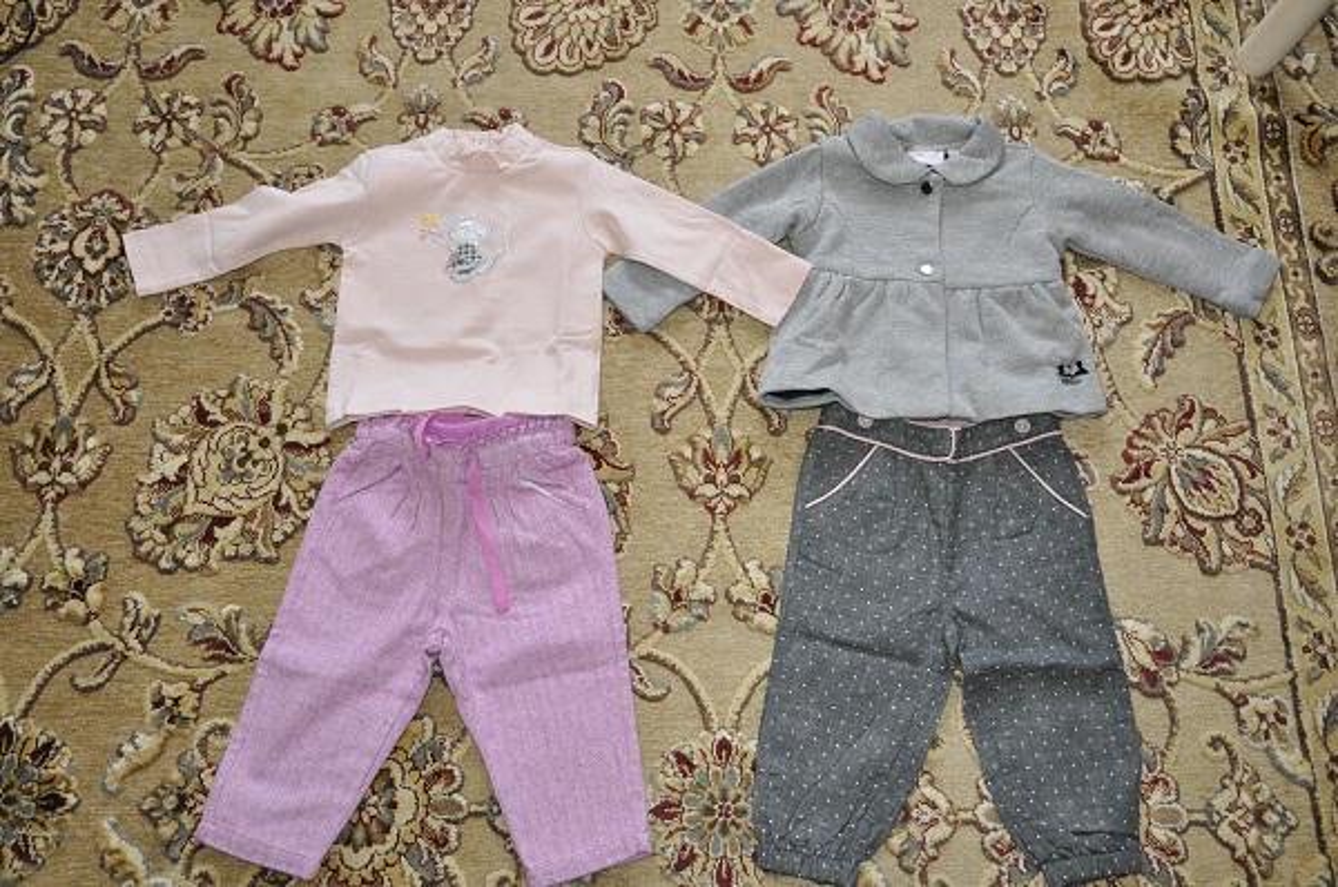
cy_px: 444
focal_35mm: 33
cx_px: 669
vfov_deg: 39.8
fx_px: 1225
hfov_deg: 57.3
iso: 800
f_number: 3.8
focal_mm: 22
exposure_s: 1/60
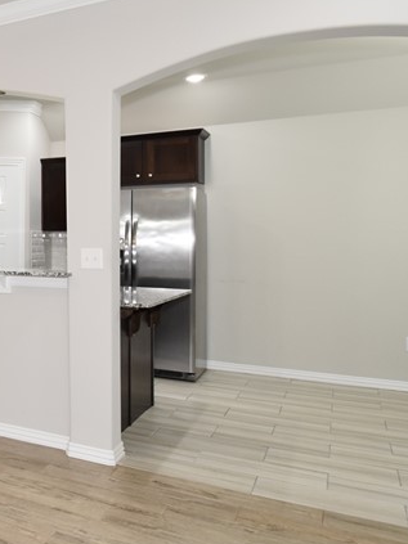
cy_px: 225
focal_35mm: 37
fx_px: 582
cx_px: -179
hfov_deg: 28.2
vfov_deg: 49.9
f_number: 4.5
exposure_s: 1/80
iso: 800
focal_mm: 10
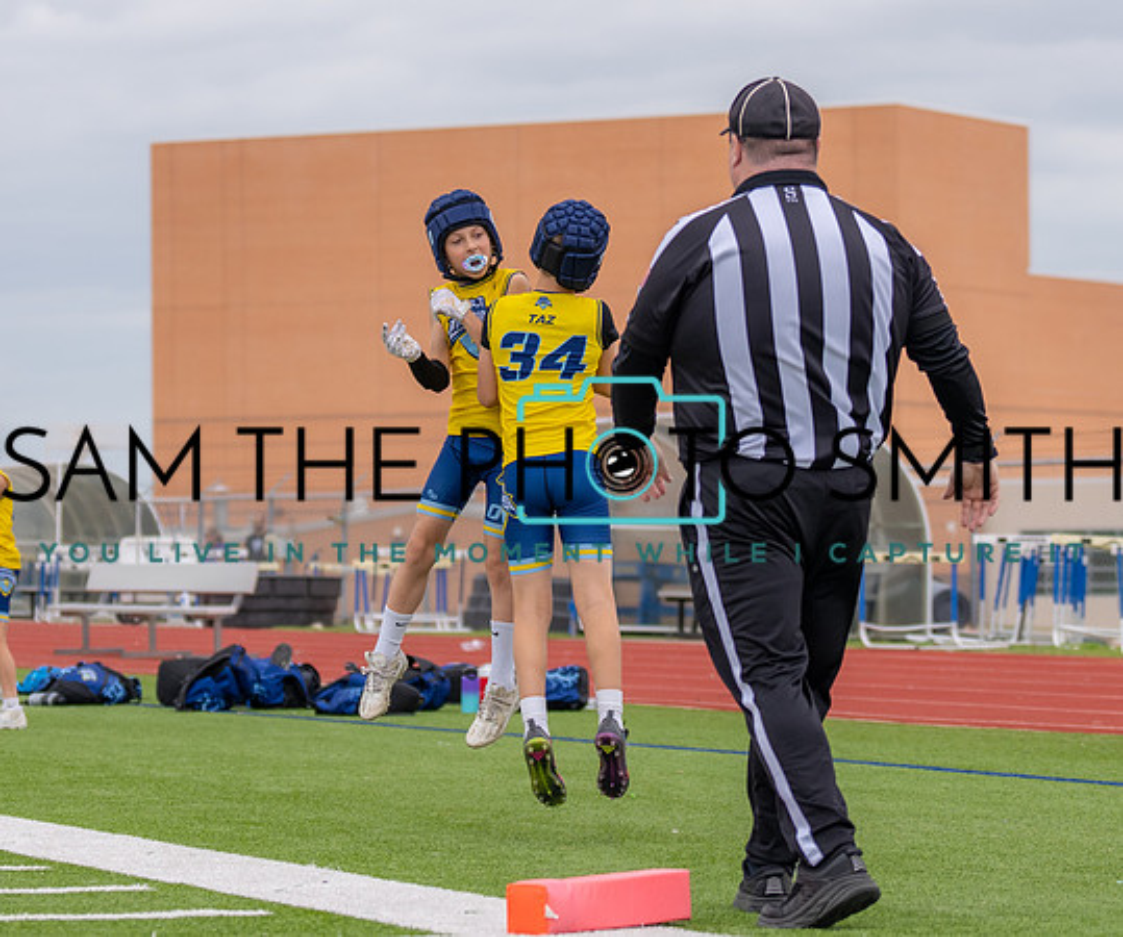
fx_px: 5026
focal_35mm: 149
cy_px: 528
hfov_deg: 12.7
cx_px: 617
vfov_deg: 10.7
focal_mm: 70
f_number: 2.8
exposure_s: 1/2000
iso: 100
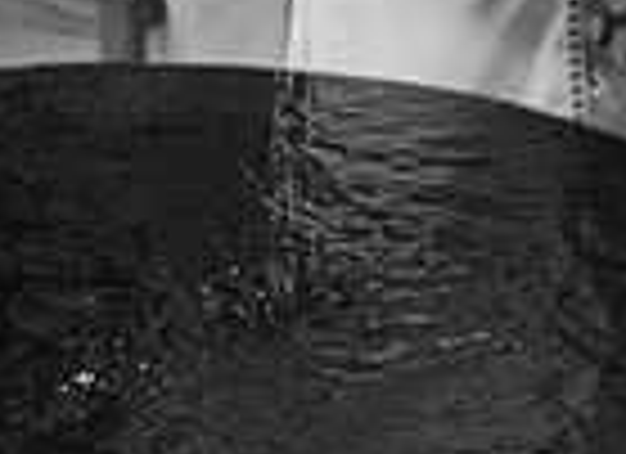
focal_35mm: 159
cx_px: 719
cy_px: -454
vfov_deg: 8.7
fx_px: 2843
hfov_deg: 12.3
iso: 800
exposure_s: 1/100
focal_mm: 36
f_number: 3.2
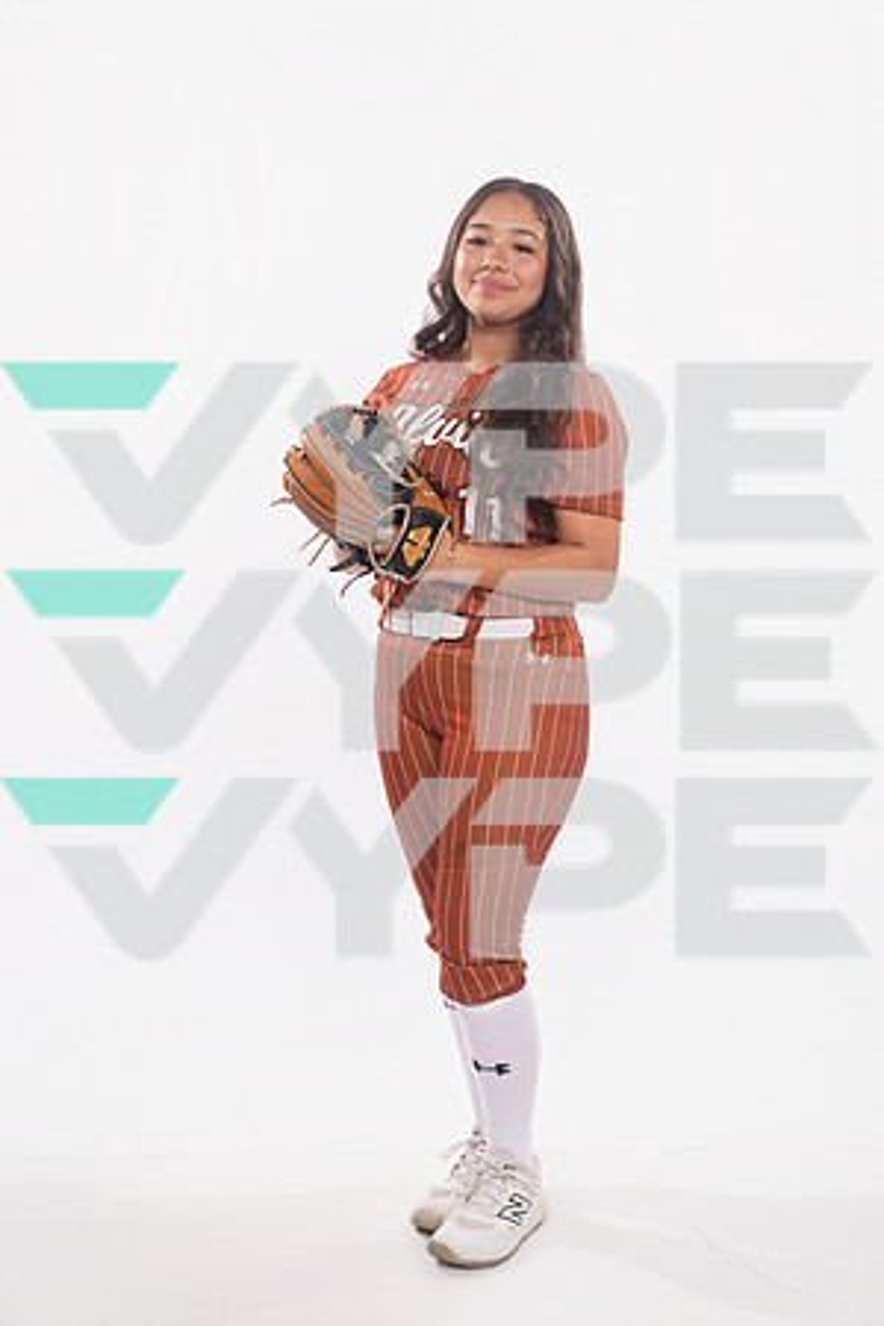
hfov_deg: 28.1
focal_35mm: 48
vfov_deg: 41.1
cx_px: 442
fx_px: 1768
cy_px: 663
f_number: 5.6
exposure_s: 1/320
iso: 250
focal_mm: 48
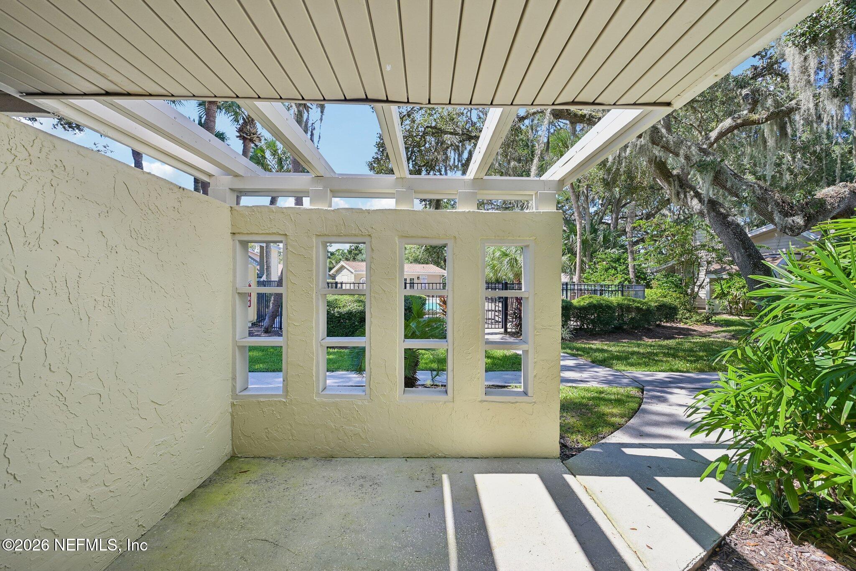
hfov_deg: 98.5
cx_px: 428
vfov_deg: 75.5
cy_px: 286
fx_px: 368
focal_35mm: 16
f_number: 8
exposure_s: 1/90
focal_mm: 15.5
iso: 100
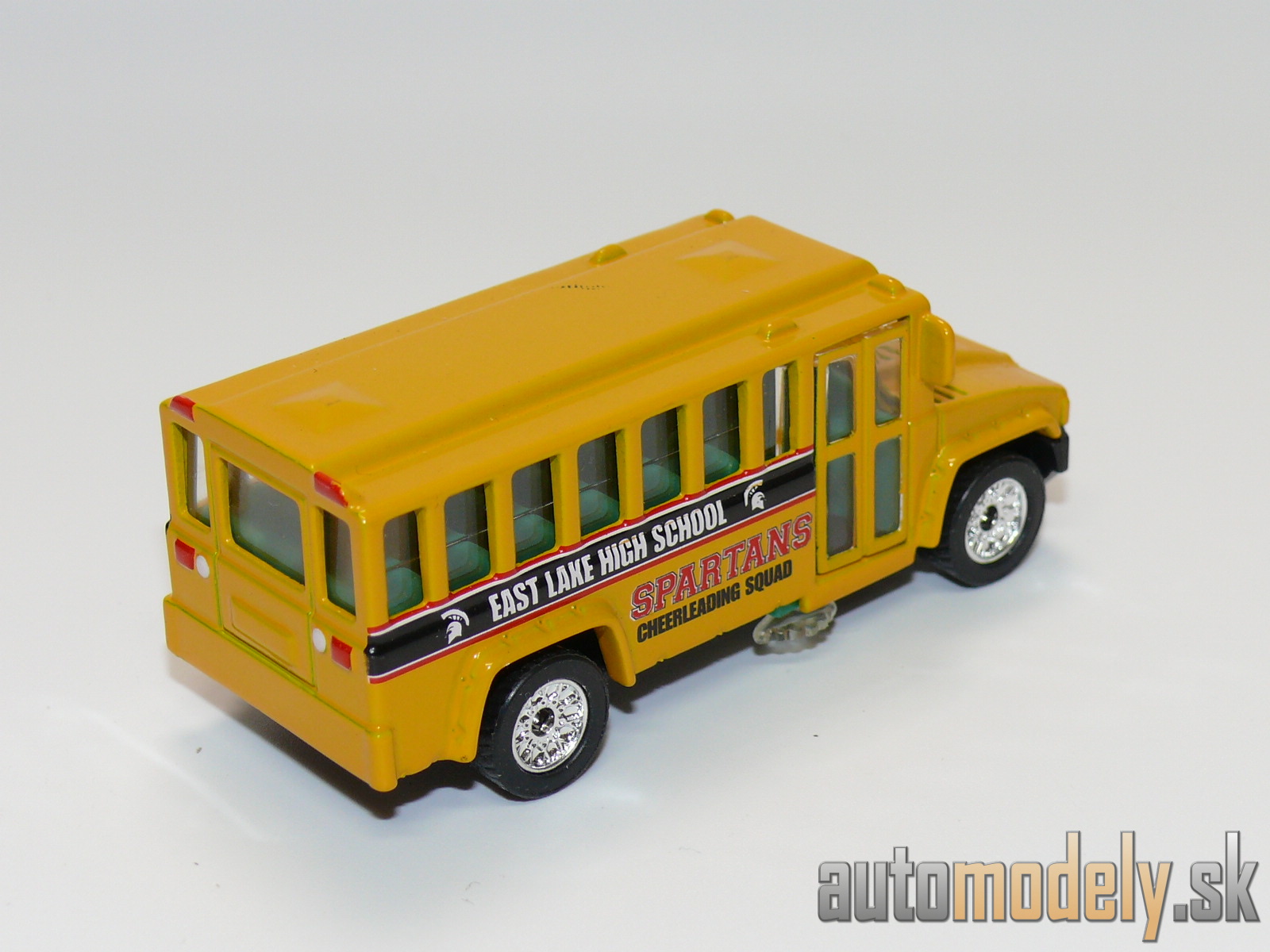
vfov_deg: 16.6
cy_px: 476
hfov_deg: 22.0
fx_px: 3265
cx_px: 635
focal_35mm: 89
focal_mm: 12.5
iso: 100
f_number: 4
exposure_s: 1/30
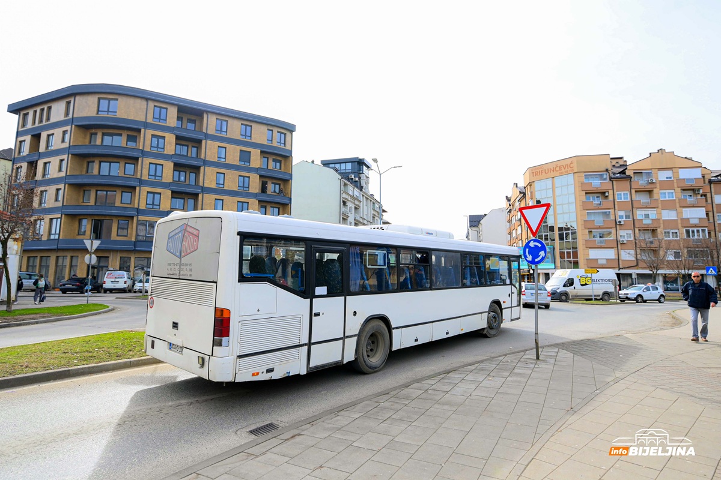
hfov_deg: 86.9
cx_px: 360
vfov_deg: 64.6
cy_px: 240
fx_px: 380
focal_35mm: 19
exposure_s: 1/4000
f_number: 2.8
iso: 500
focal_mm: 19
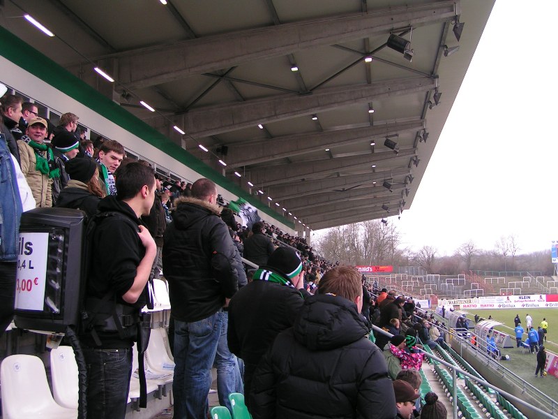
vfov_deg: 37.7
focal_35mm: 38
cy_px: 210
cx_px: 279
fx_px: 613
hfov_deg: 49.0
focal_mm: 5.8
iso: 50
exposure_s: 1/60
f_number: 4
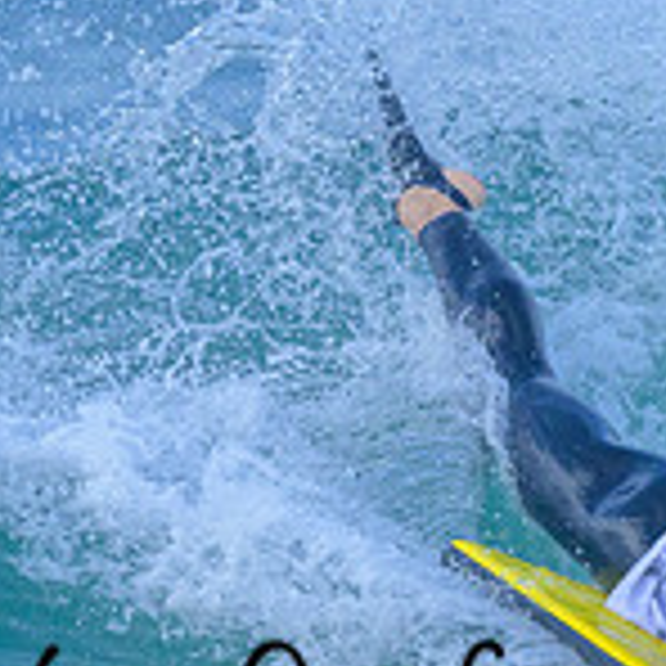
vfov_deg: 0.5
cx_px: 602
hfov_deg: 0.5
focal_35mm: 3701
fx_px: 80560
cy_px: 770
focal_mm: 800
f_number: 6.3
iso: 900
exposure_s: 1/2000
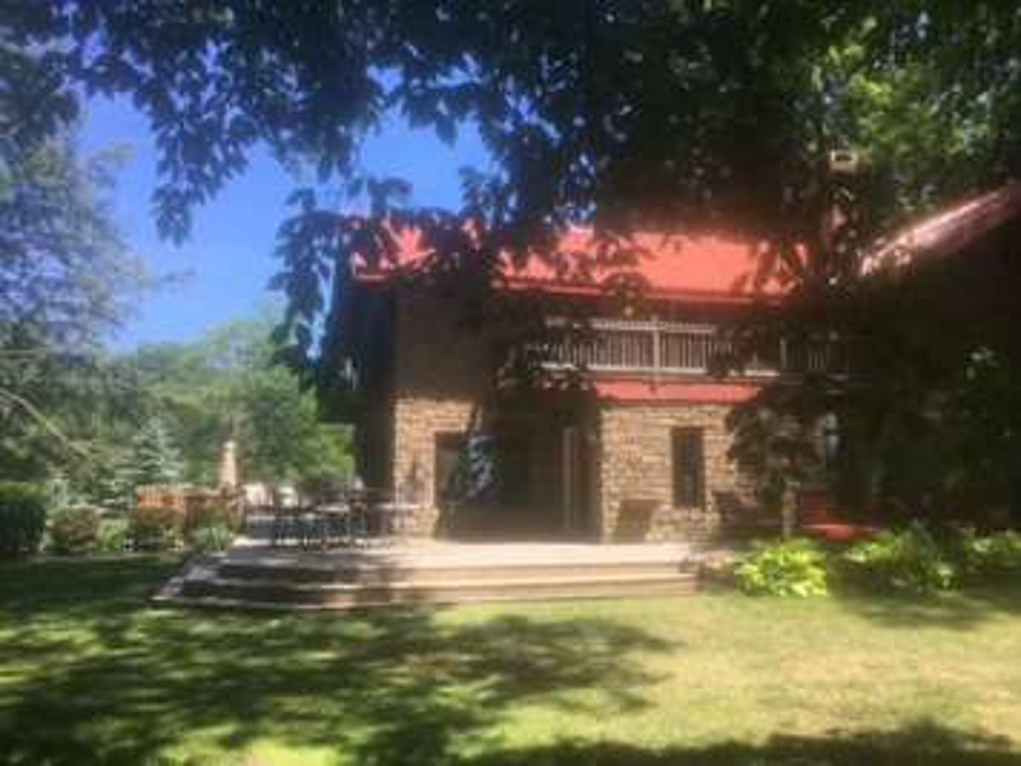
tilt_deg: +8.0
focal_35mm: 29
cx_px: 510
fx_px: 855
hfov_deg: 61.7
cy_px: 383
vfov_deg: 48.2
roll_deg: -0.9
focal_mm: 4.15
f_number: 2.2
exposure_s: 1/545
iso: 25
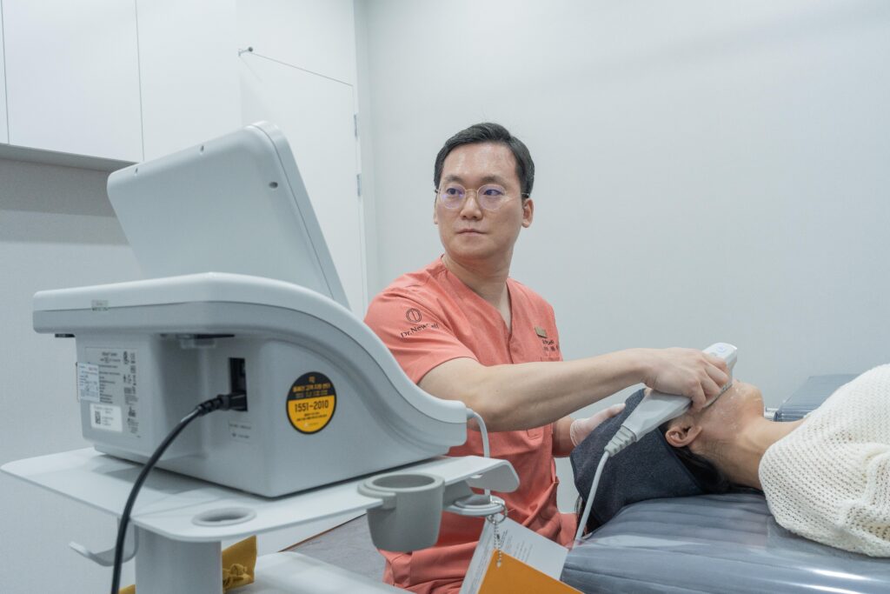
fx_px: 717
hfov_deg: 63.7
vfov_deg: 45.0
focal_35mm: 29
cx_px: 445
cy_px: 297
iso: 2500
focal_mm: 29
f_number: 8
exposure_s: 1/120
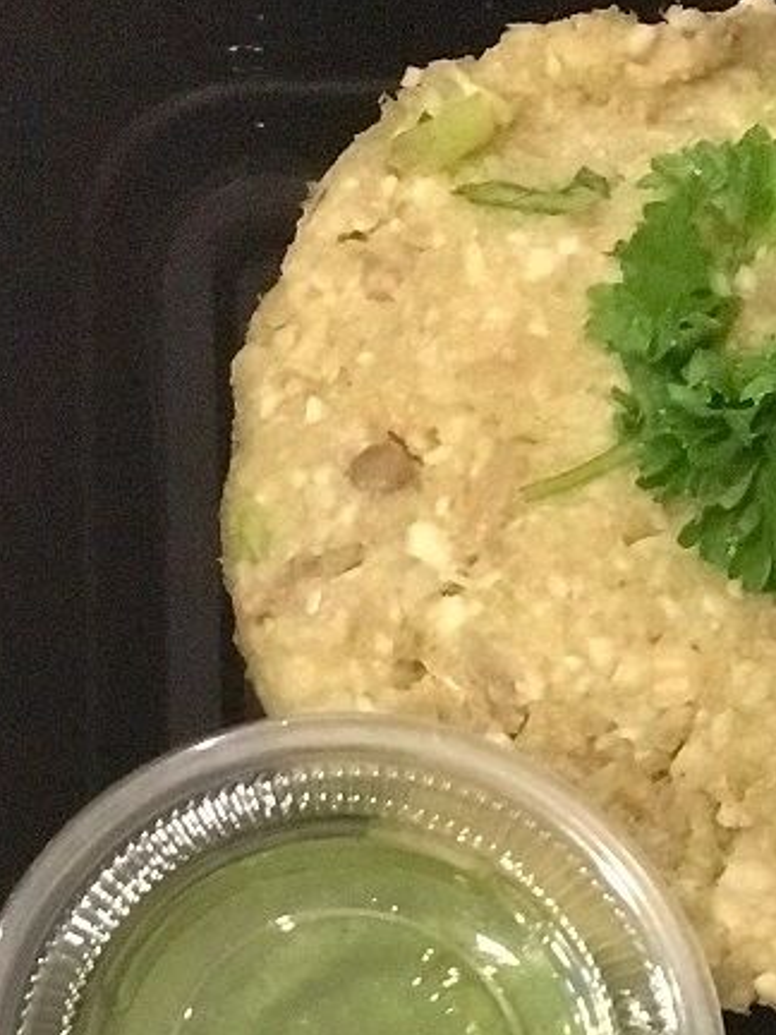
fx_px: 4035
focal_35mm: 135
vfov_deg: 14.2
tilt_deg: -78.7
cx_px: 857
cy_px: 1174
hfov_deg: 10.8
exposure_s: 1/60
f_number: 2.8
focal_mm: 6.6
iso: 1250
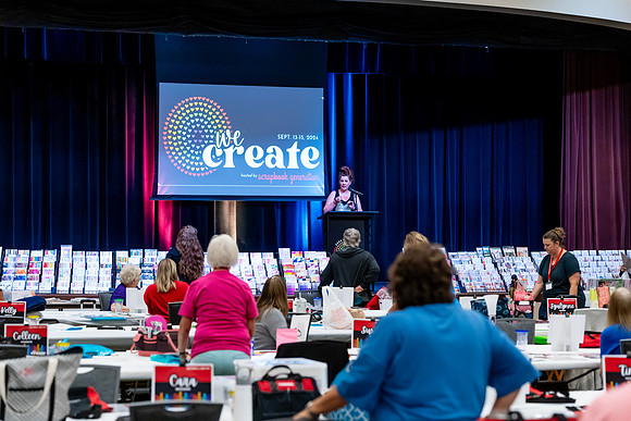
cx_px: 316
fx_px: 1613
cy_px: 210
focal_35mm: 92
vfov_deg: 14.9
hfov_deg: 22.1
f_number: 4
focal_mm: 92
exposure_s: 1/200
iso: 5000
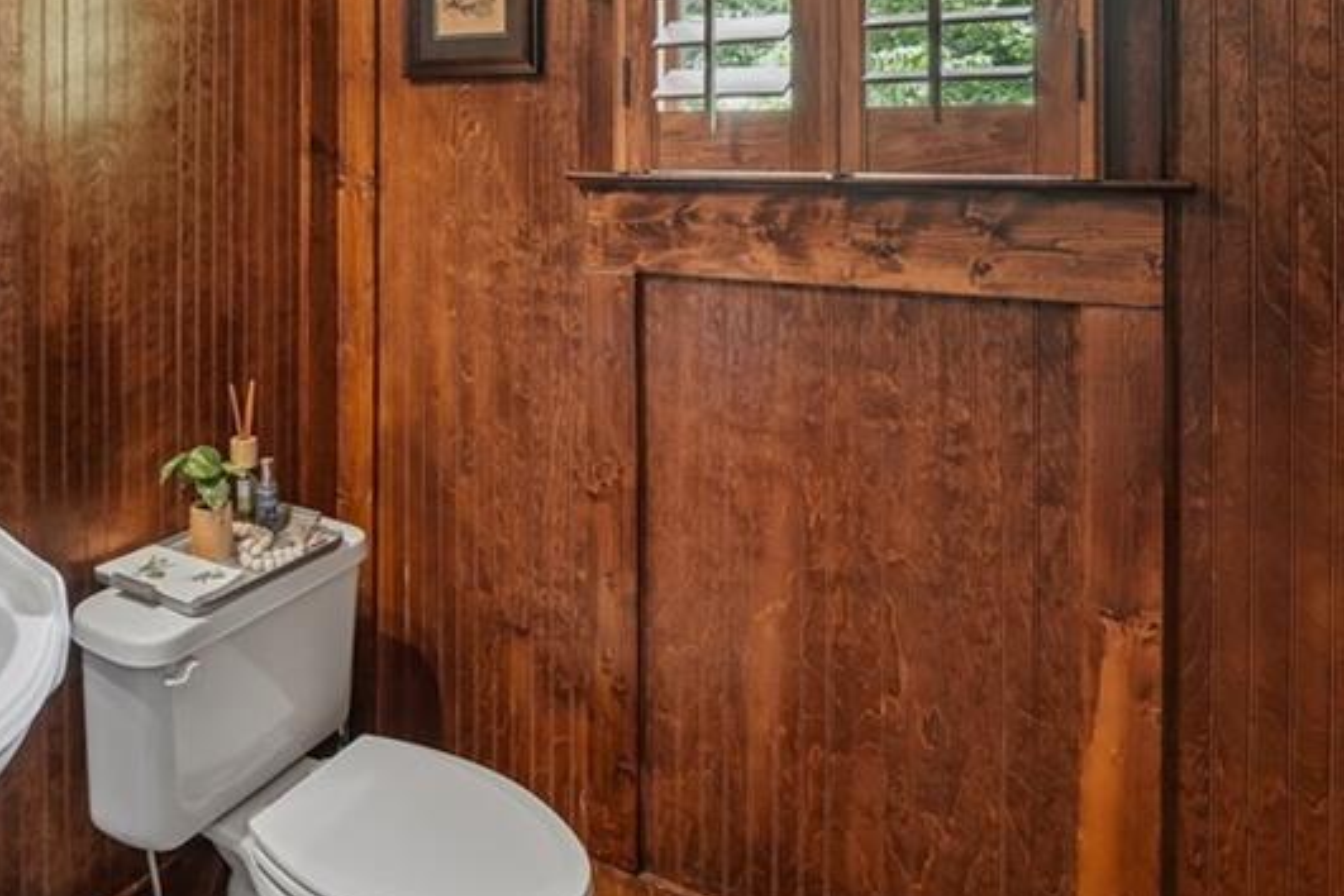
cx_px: 415
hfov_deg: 65.0
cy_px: 194
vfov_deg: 45.7
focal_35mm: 27
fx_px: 1008
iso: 320
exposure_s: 1/3.33
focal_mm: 14
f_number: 8
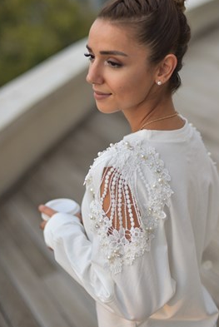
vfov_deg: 33.9
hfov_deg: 23.0
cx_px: 120
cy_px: 146
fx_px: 537
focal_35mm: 59
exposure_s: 1/4000
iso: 800
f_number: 2
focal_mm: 50
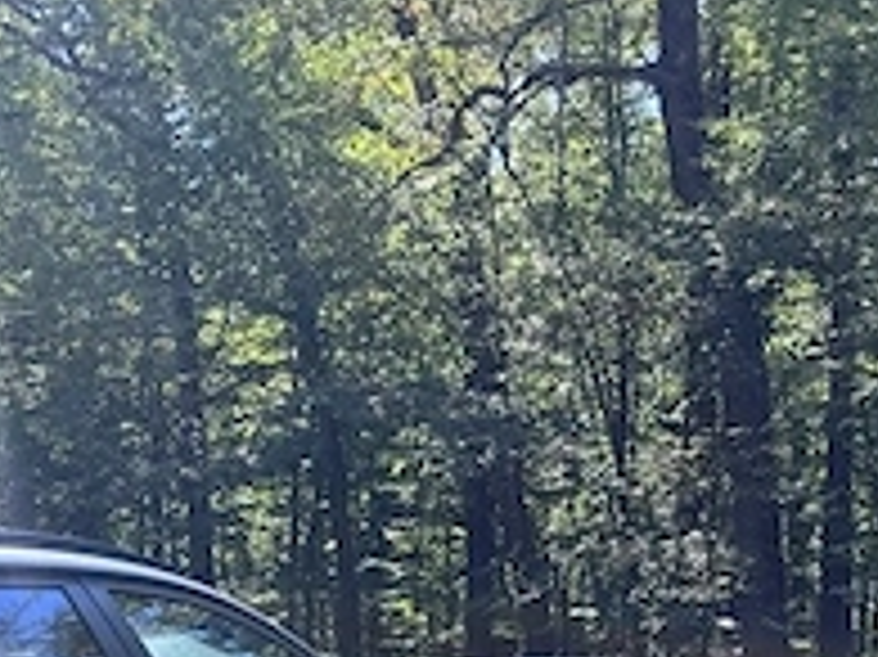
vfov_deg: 18.2
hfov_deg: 23.8
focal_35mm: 74
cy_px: 918
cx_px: -198
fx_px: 1876
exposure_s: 1/567
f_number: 1.78
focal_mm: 6.76
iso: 80
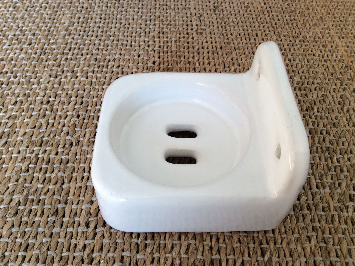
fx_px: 328
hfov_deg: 56.9
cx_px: 178
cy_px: 133
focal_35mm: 32
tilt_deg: -52.2
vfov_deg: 44.1
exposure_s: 1/100
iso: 50
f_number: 2.4
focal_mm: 3.3
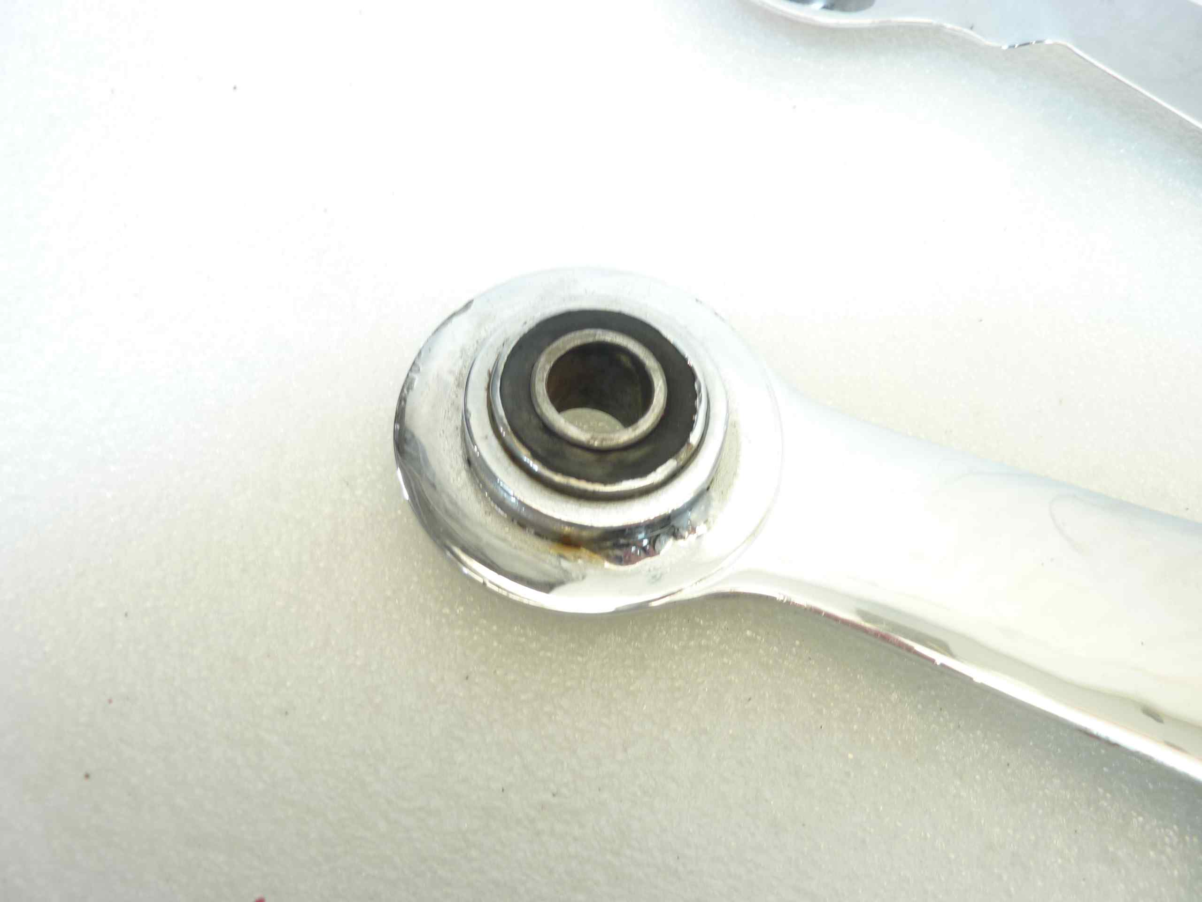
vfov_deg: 54.9
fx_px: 868
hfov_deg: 69.4
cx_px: 601
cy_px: 451
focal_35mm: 25
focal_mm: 4.1
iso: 80
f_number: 3.3
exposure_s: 1/15
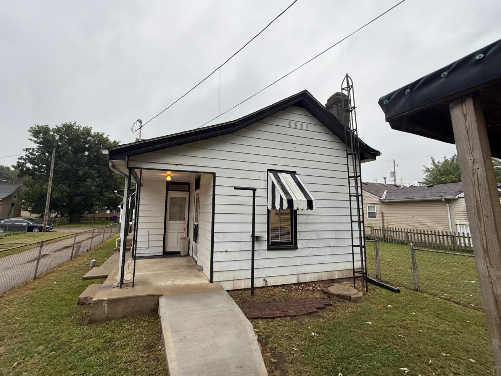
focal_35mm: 16
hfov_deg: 94.4
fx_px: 232
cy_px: 182
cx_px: 239
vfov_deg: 78.1
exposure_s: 1/99
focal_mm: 2.22
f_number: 2.2
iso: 64
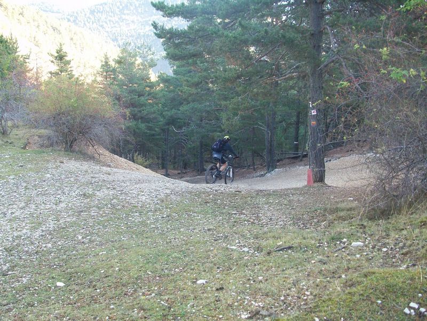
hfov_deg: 54.0
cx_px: 214
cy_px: 160
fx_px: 419
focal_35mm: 34
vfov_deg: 41.8
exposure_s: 1/60
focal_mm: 5.7
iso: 100
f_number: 2.8
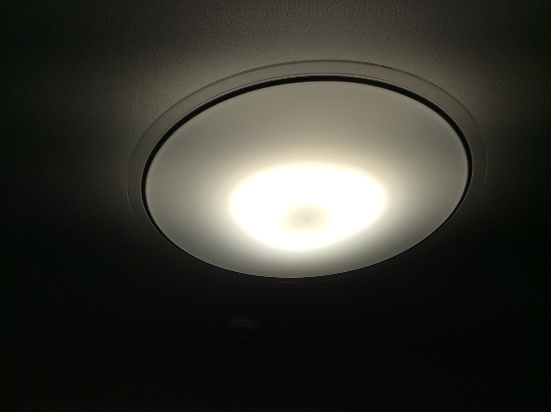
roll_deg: +0.6
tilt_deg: +36.4
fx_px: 509
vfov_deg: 44.0
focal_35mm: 32
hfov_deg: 56.9
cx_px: 276
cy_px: 206
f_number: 2.4
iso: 32
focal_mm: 3.3
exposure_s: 1/622
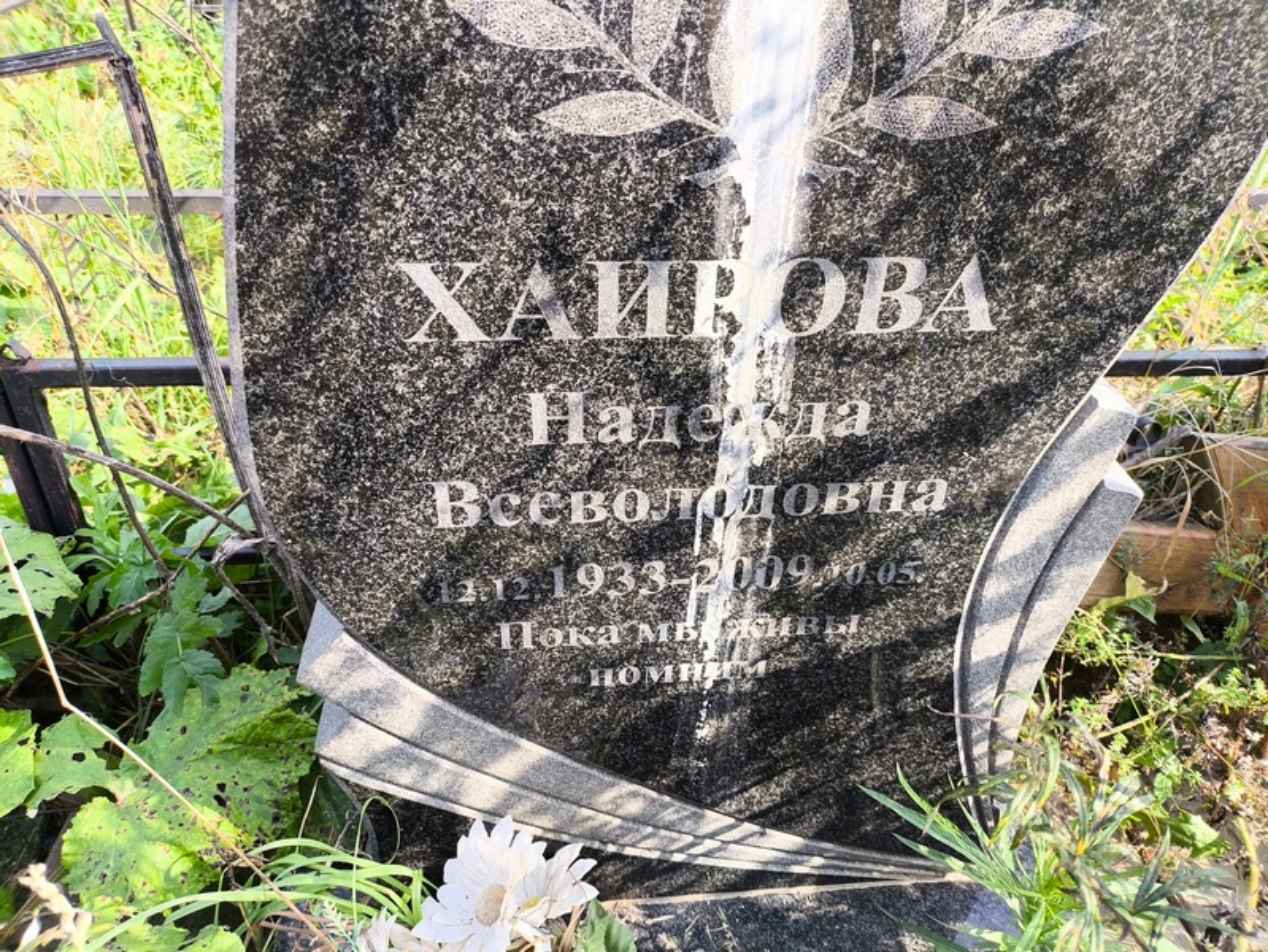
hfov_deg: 69.4
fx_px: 916
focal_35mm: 25
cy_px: 476
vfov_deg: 54.9
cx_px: 634
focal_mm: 4.71
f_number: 1.7
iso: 50
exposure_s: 1/238
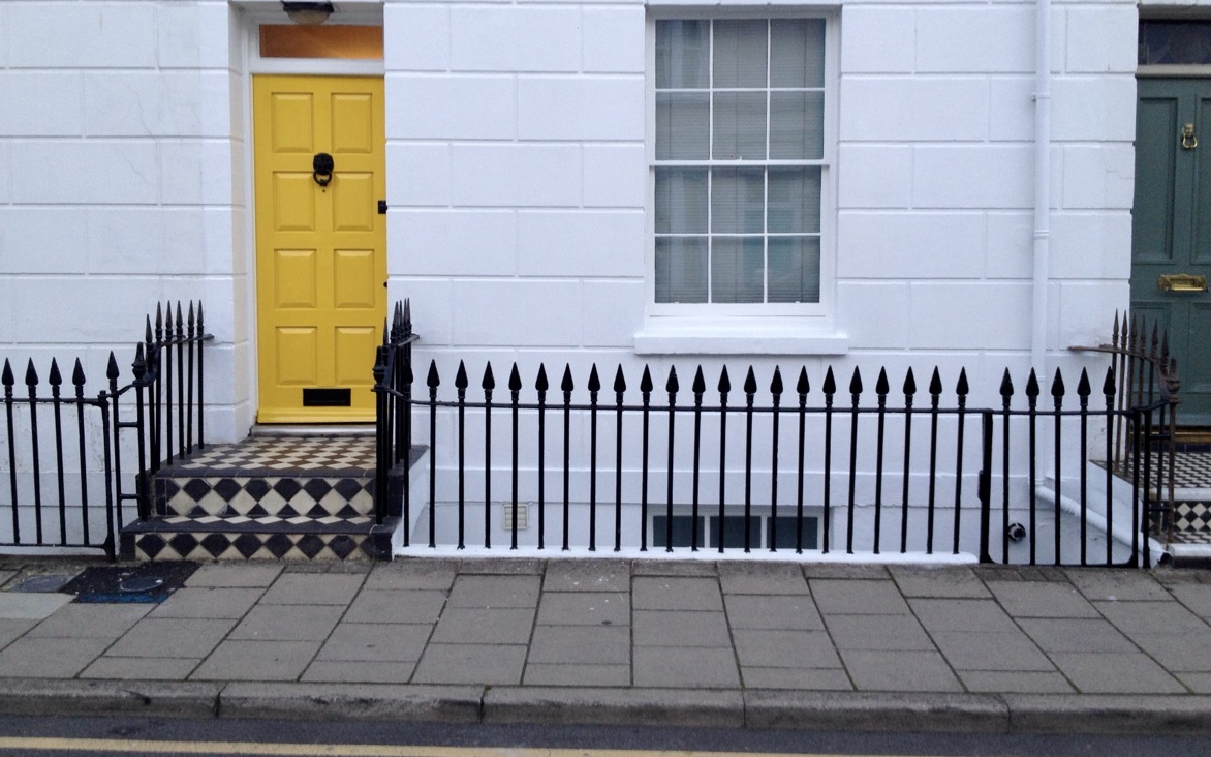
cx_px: 617
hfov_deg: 51.5
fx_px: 1254
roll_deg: +0.2
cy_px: 304
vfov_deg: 33.5
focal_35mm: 38
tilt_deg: -5.3
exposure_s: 1/24
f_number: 2.4
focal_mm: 4.28
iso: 50
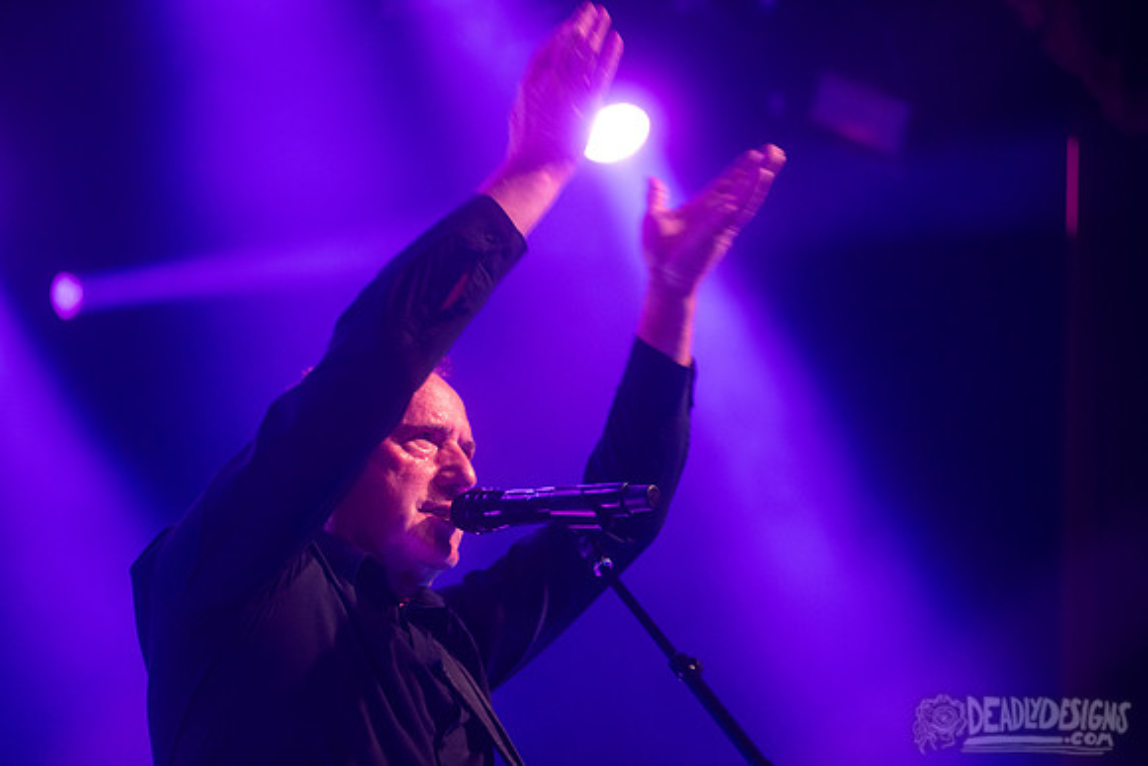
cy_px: 383
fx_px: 2552
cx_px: 574
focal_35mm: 80
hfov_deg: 25.4
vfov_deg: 17.1
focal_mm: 80
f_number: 3.2
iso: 2500
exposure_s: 1/250
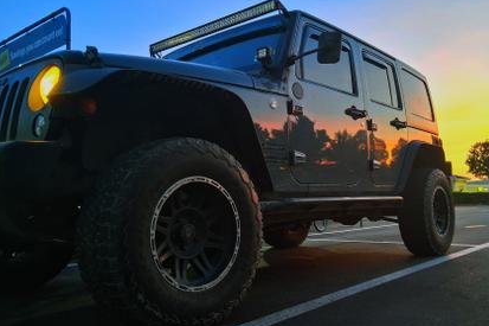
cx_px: 276
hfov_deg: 57.1
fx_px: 448
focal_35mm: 33
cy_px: 174
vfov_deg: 39.9
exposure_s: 1/40
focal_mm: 3.98
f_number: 1.8
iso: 500
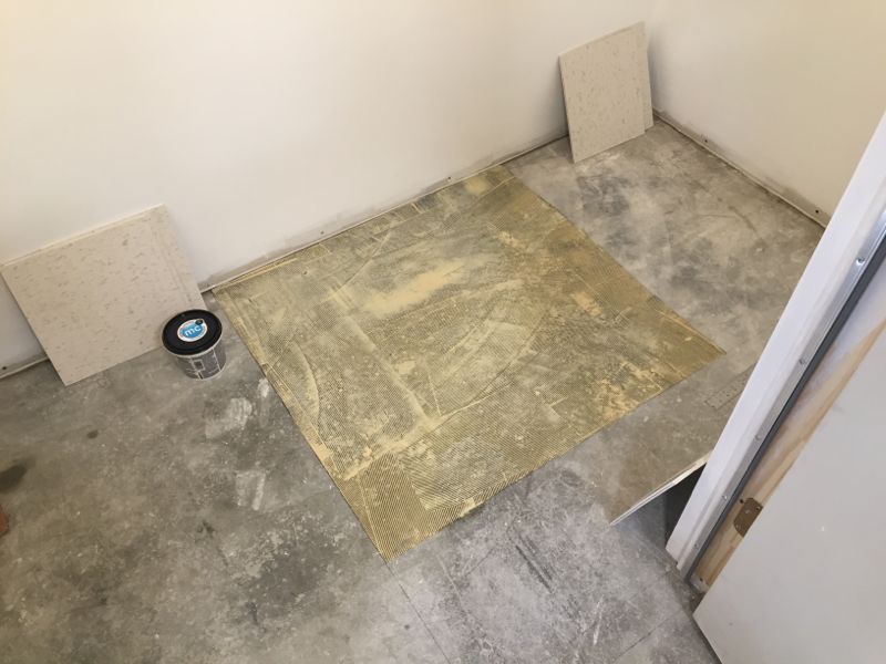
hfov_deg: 61.7
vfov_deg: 48.2
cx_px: 443
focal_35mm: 29
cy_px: 332
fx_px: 742
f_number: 2.2
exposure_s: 1/30
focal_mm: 4.15
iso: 80
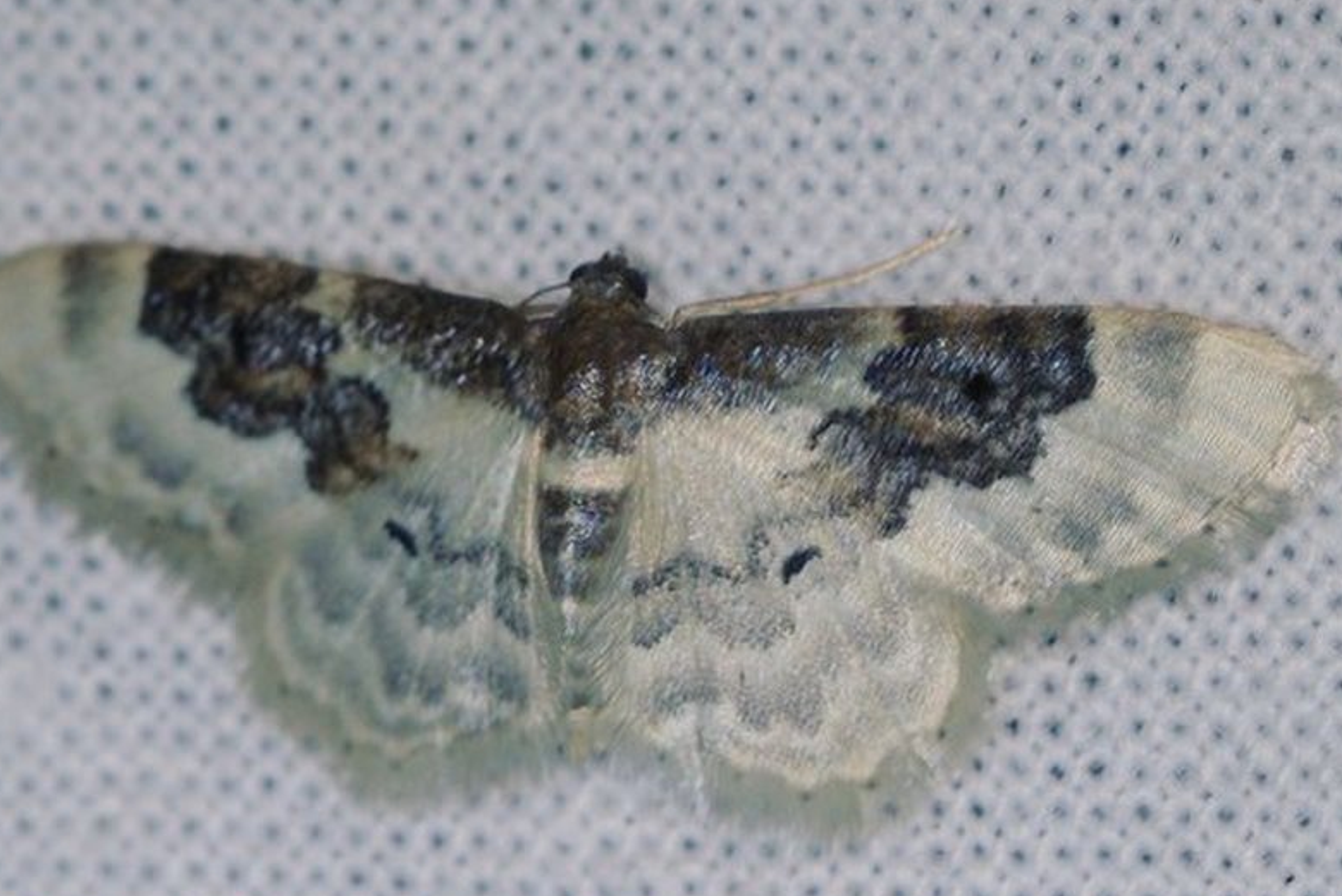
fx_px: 7221
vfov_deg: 7.1
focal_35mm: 194
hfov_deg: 10.6
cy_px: 451
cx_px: 648
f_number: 14
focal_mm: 105
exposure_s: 1/100
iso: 640
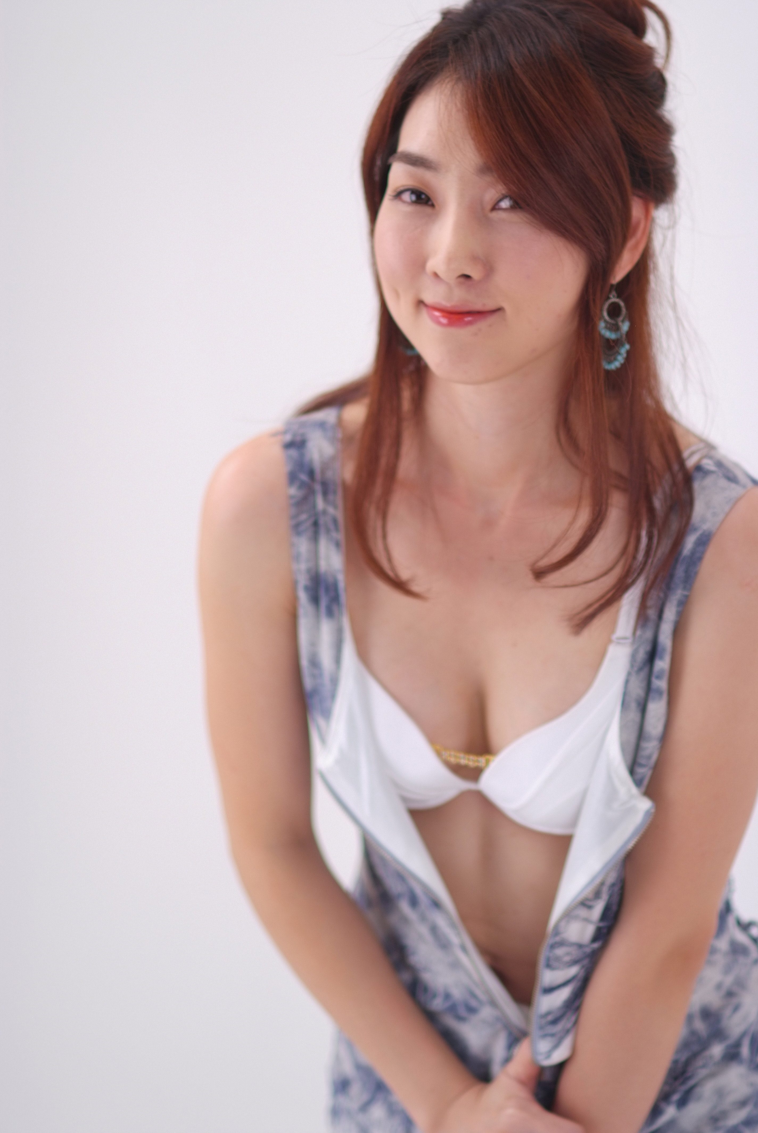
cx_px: 379
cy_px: 566
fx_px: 4032
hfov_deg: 10.7
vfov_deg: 16.0
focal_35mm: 128
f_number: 1.8
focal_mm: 85
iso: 100
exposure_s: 1/250
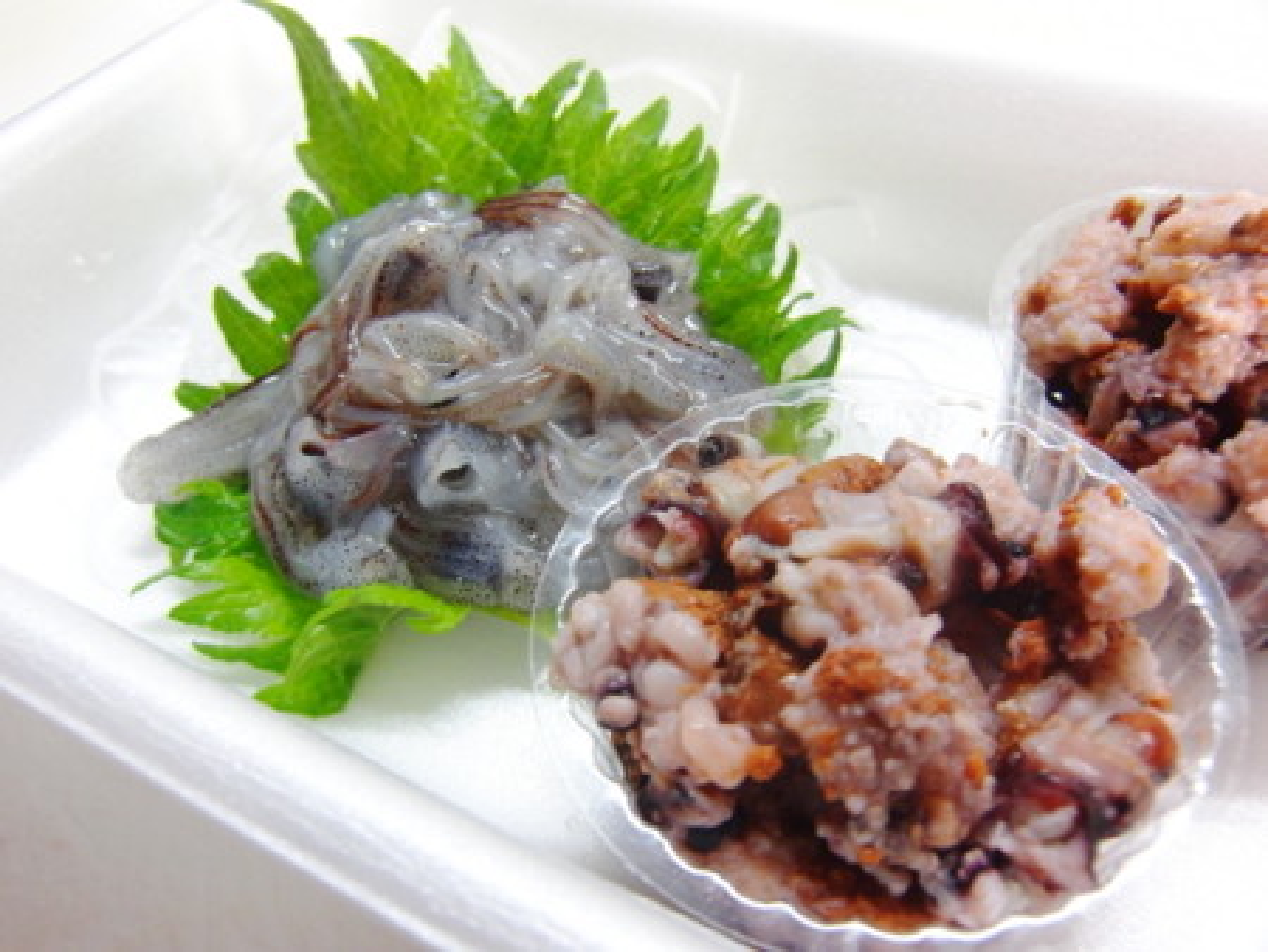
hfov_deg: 59.9
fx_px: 1100
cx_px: 634
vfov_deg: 46.8
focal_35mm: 30
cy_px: 476
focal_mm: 5.2
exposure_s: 1/15
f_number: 3.5
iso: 400
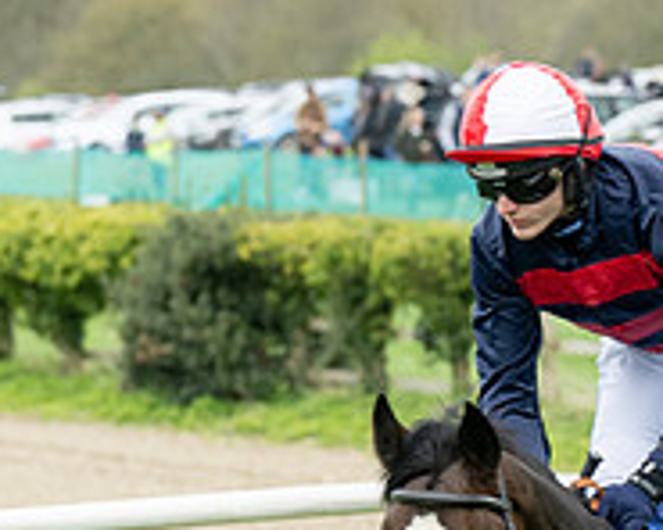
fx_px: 10066
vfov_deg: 3.0
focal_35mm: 513
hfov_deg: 3.8
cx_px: 762
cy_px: 630
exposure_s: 1/800
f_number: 5
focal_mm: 115
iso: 400
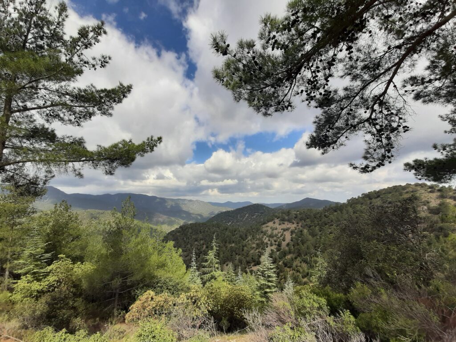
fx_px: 171
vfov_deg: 89.9
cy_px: 171
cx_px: 228
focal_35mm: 13
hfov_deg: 106.2
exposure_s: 1/1151
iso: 40
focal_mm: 1.42
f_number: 2.2
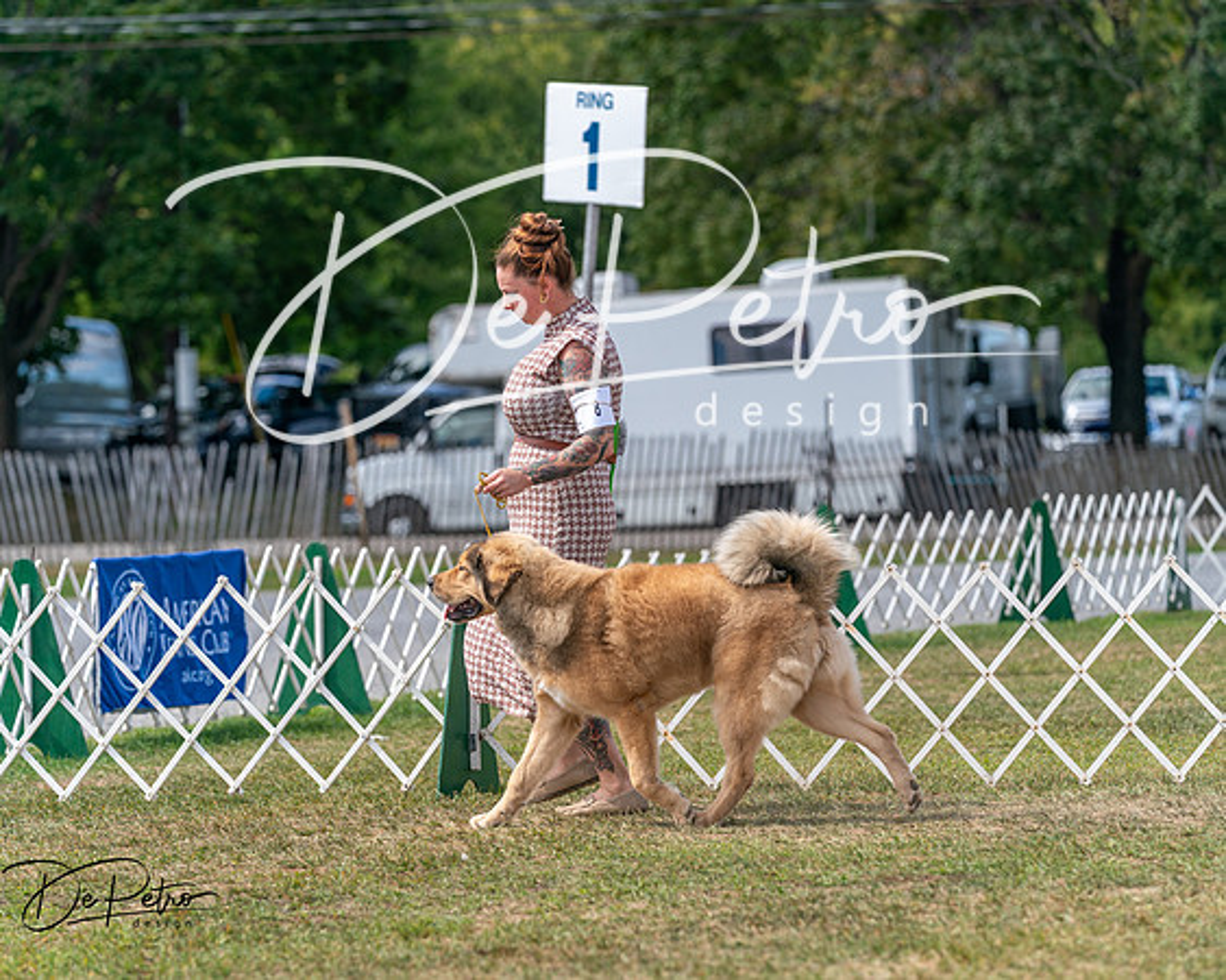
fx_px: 6291
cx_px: 613
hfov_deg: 11.1
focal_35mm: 173
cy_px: 490
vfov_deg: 8.9
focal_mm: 154
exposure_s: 1/2000
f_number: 4
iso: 400
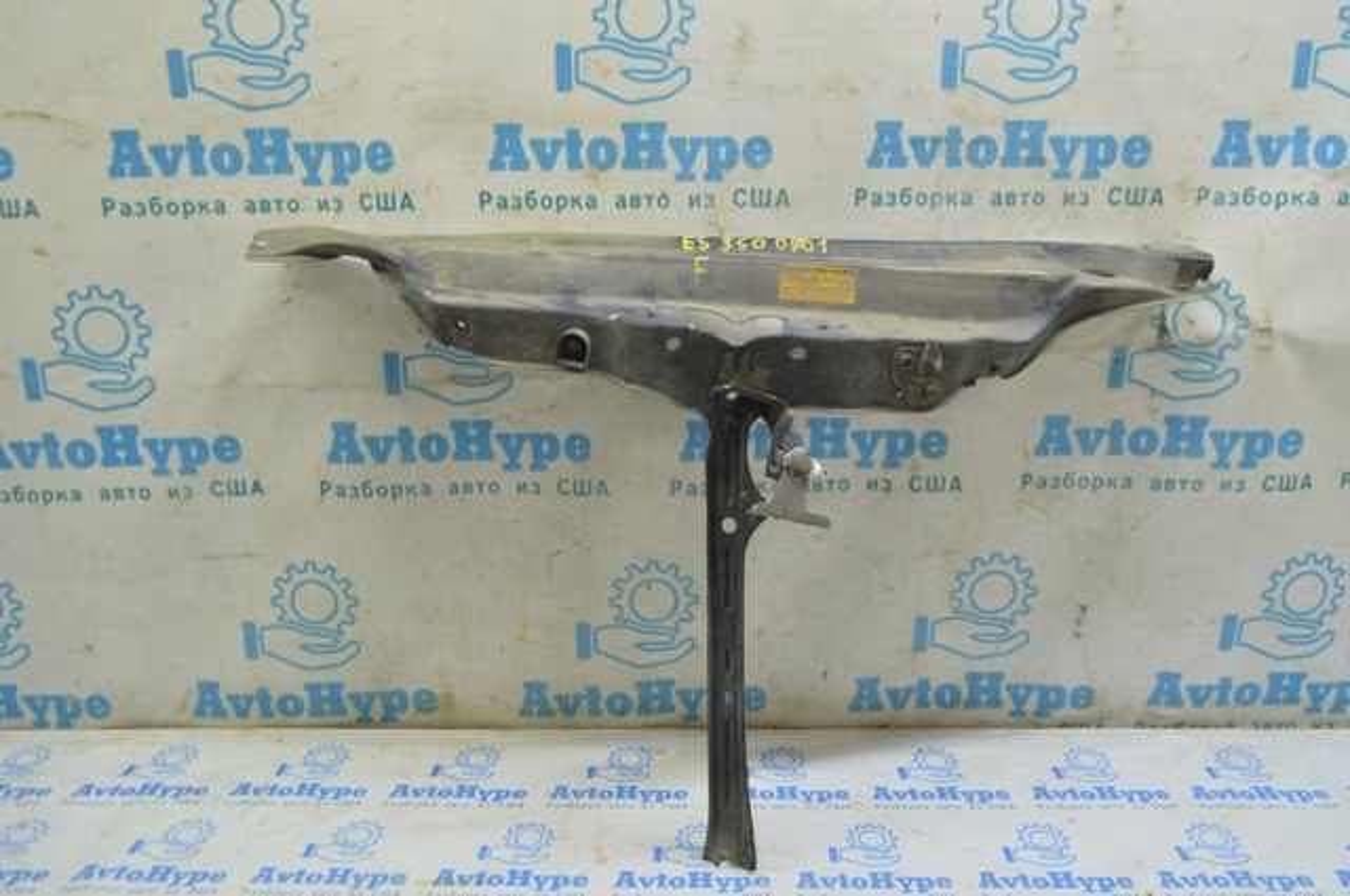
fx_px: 1124
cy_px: 448
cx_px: 675
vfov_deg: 43.5
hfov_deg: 62.0
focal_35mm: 30
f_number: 5.6
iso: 400
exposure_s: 1/20
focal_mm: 20
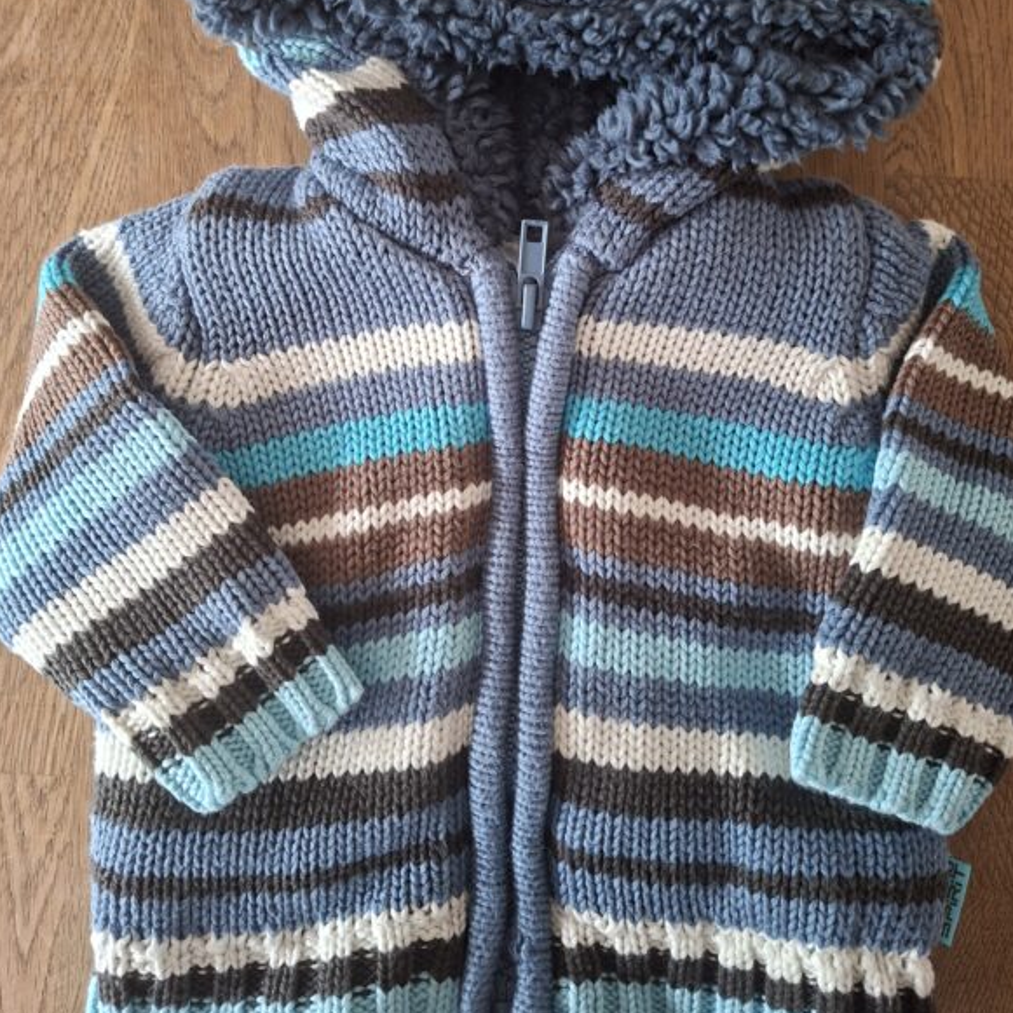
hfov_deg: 57.3
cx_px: 513
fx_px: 927
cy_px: 410
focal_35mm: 28
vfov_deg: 56.9
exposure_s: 1/33
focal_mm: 5.54
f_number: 1.8
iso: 320
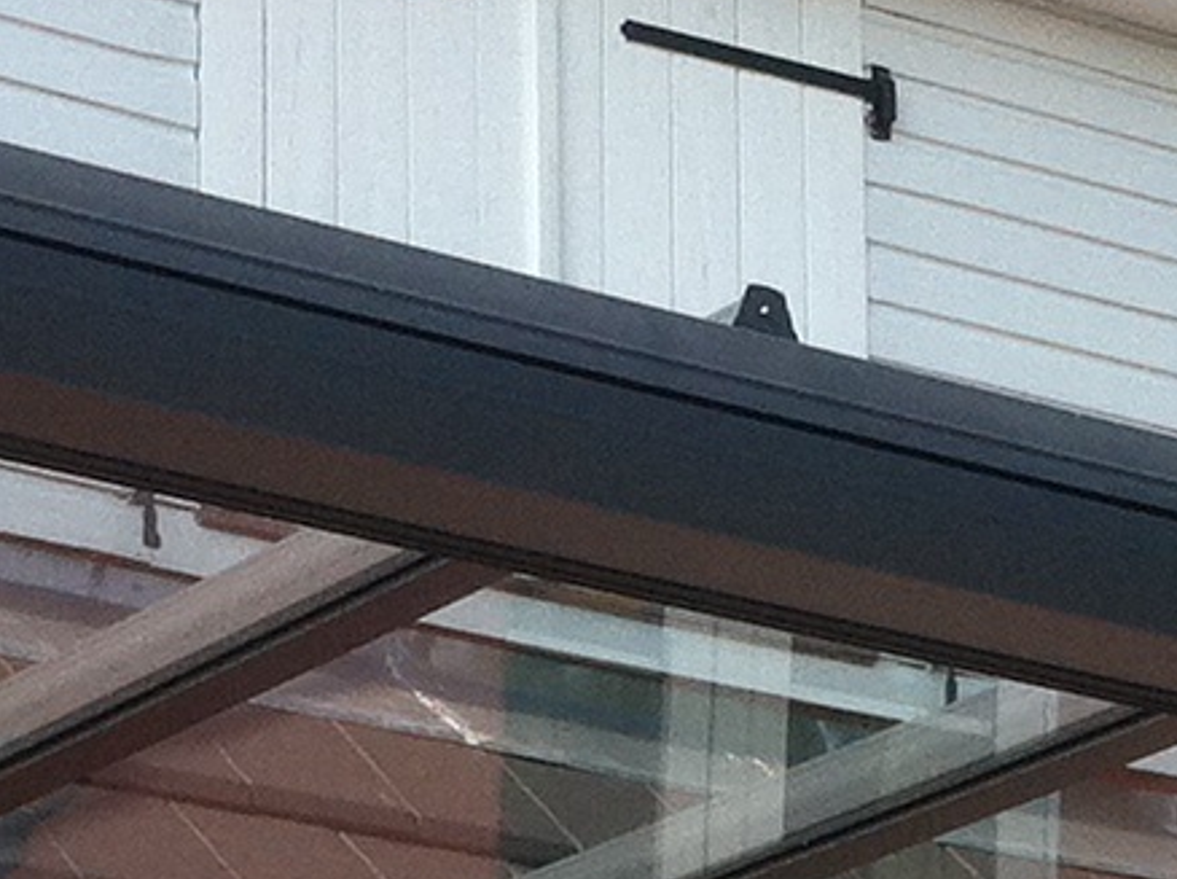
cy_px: 1535
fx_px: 7027
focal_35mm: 207
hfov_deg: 9.5
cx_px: 1193
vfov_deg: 7.0
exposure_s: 1/695
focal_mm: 3.85
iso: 80
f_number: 2.8
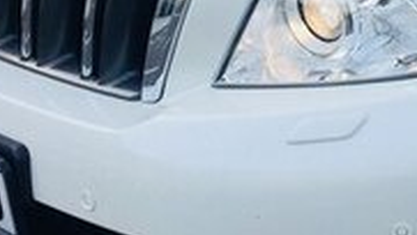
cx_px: 505
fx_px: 1272
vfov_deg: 10.2
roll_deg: -0.4
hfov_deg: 17.7
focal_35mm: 115
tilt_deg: -16.7
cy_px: -114
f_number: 2.2
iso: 32
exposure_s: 1/1412
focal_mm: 4.15
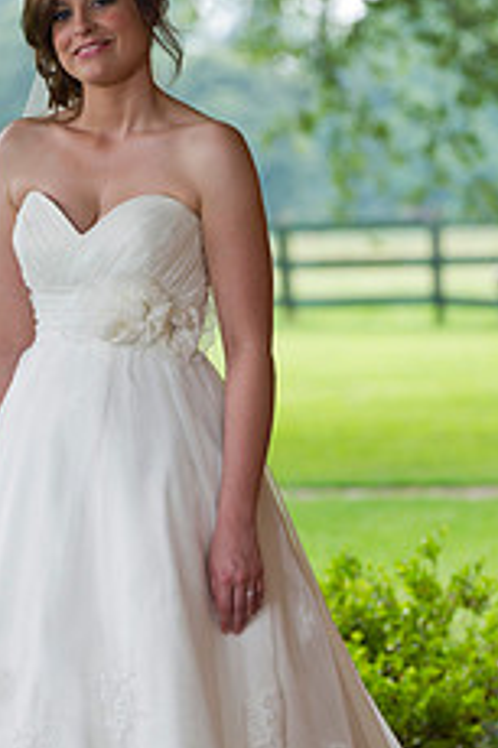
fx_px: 5486
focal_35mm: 264
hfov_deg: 5.2
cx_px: 83
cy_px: 546
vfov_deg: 7.8
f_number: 3.5
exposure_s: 1/250
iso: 500
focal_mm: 135
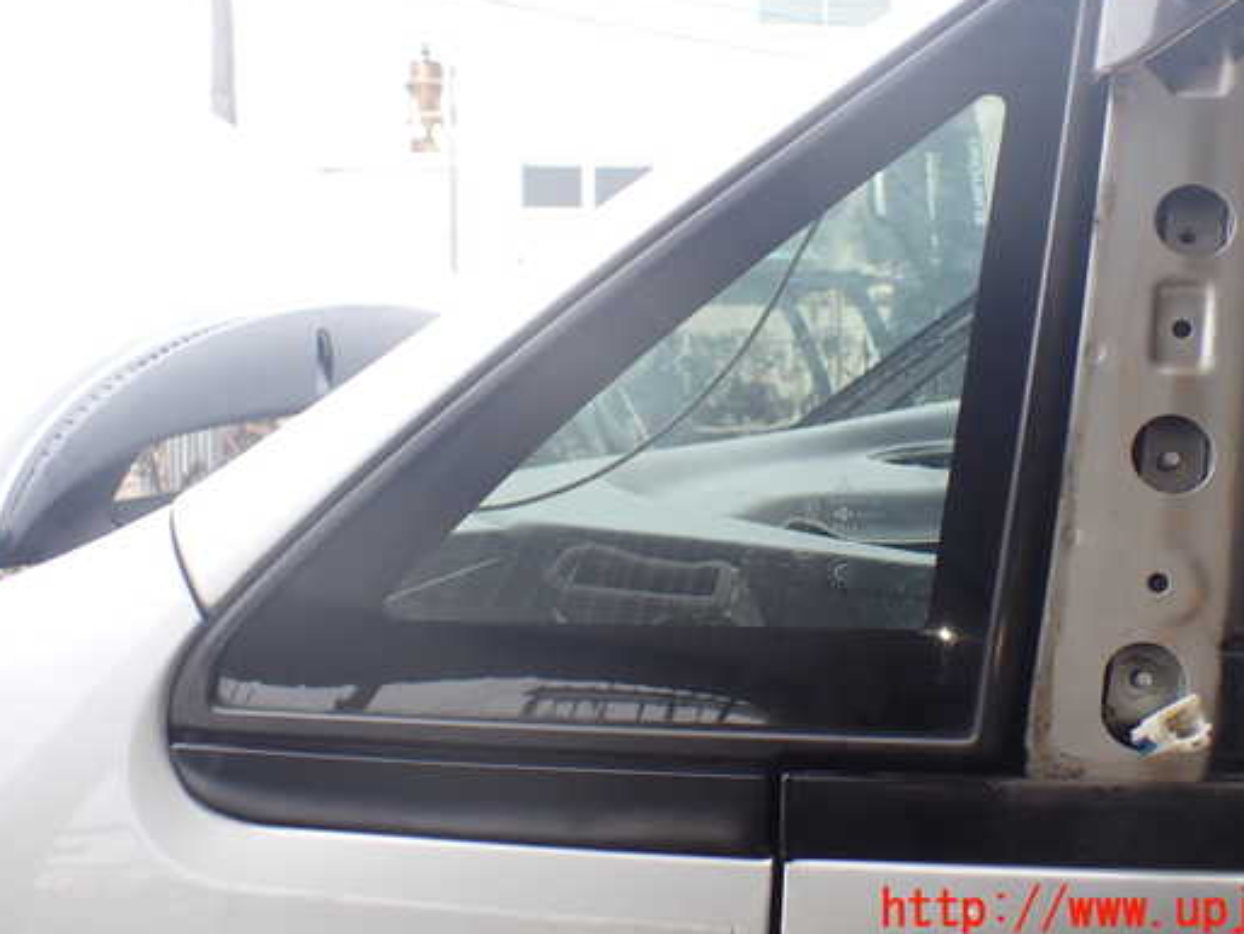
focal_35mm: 35
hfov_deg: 52.5
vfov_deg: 40.6
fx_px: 1258
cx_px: 702
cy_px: 397
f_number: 2.3
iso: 100
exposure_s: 1/160
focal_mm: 5.4
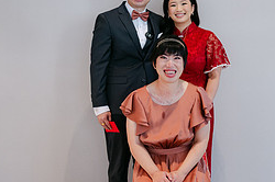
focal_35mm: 65
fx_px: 496
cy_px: 104
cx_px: 164
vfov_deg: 20.9
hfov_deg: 30.9
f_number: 4
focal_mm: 28
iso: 800
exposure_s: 1/100
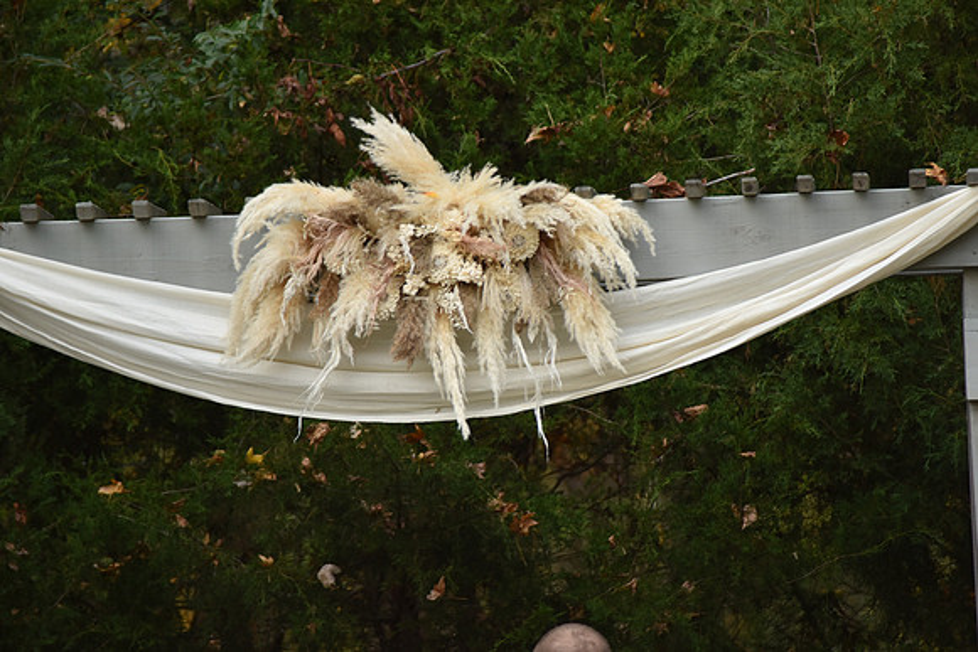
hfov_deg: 4.1
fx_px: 13586
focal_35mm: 500
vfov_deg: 2.8
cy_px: 326
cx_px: 489
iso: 800
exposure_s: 1/800
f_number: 6.3
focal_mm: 500
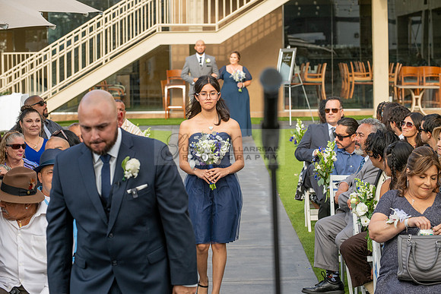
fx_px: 1421
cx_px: 220
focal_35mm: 116
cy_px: 147
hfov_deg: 17.6
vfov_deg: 11.8
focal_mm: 116
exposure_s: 1/400
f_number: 6.3
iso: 400
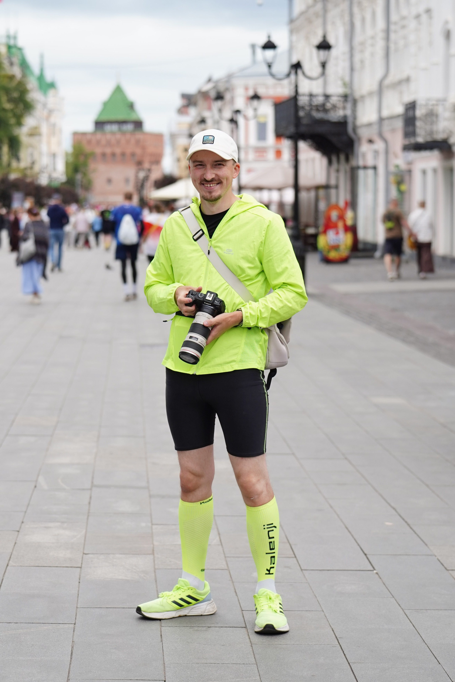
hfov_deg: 13.0
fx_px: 1990
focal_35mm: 105
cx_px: 228
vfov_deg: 19.5
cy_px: 341
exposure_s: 1/1600
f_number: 3.2
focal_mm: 70
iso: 250
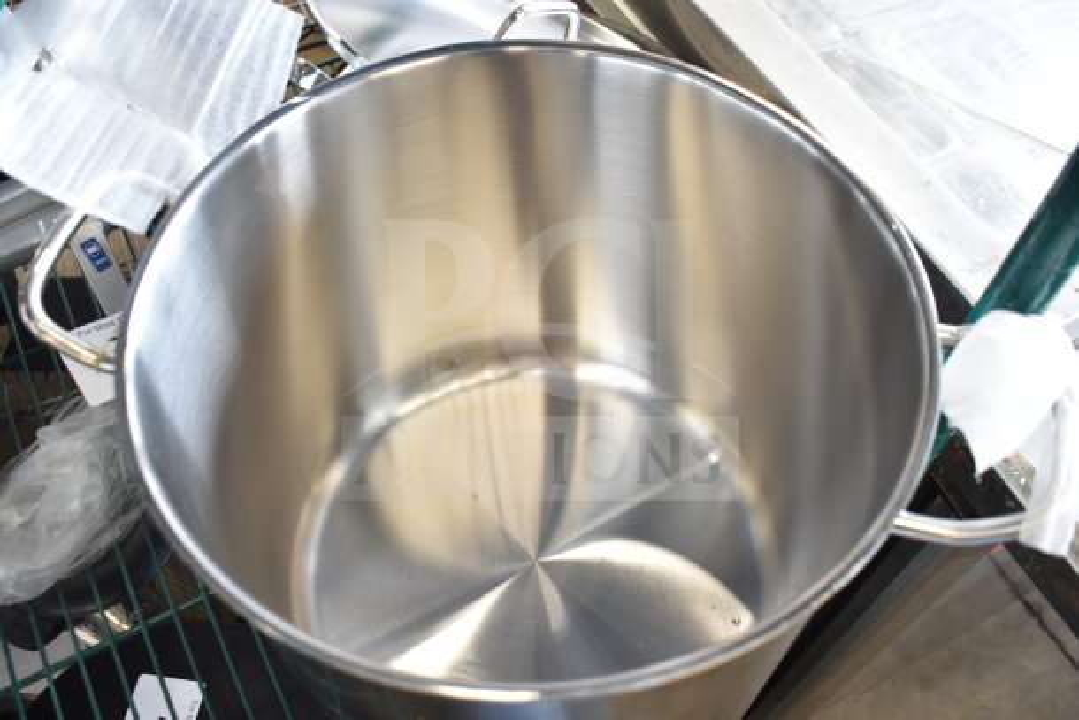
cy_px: 360
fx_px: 944
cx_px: 540
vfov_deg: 41.7
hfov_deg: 59.5
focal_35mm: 32
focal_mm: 21
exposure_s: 1/30
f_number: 3.8
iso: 560
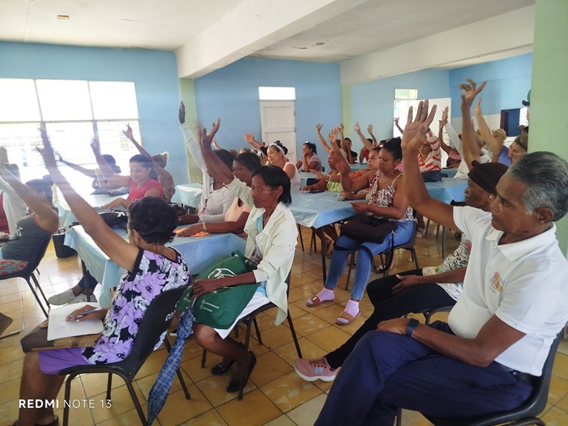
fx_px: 394
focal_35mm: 24
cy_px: 213
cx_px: 284
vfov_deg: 56.8
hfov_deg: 71.6
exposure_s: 1/33
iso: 160
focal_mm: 5.31
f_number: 1.7
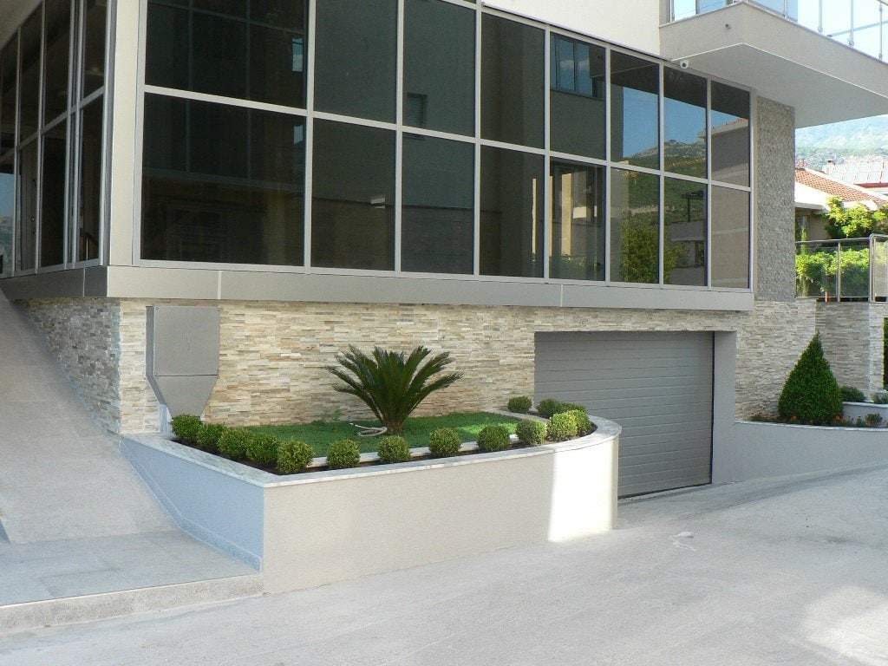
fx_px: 924
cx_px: 444
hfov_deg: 51.4
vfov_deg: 39.7
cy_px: 333
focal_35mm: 36
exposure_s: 1/125
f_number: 4
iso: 80
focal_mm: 6
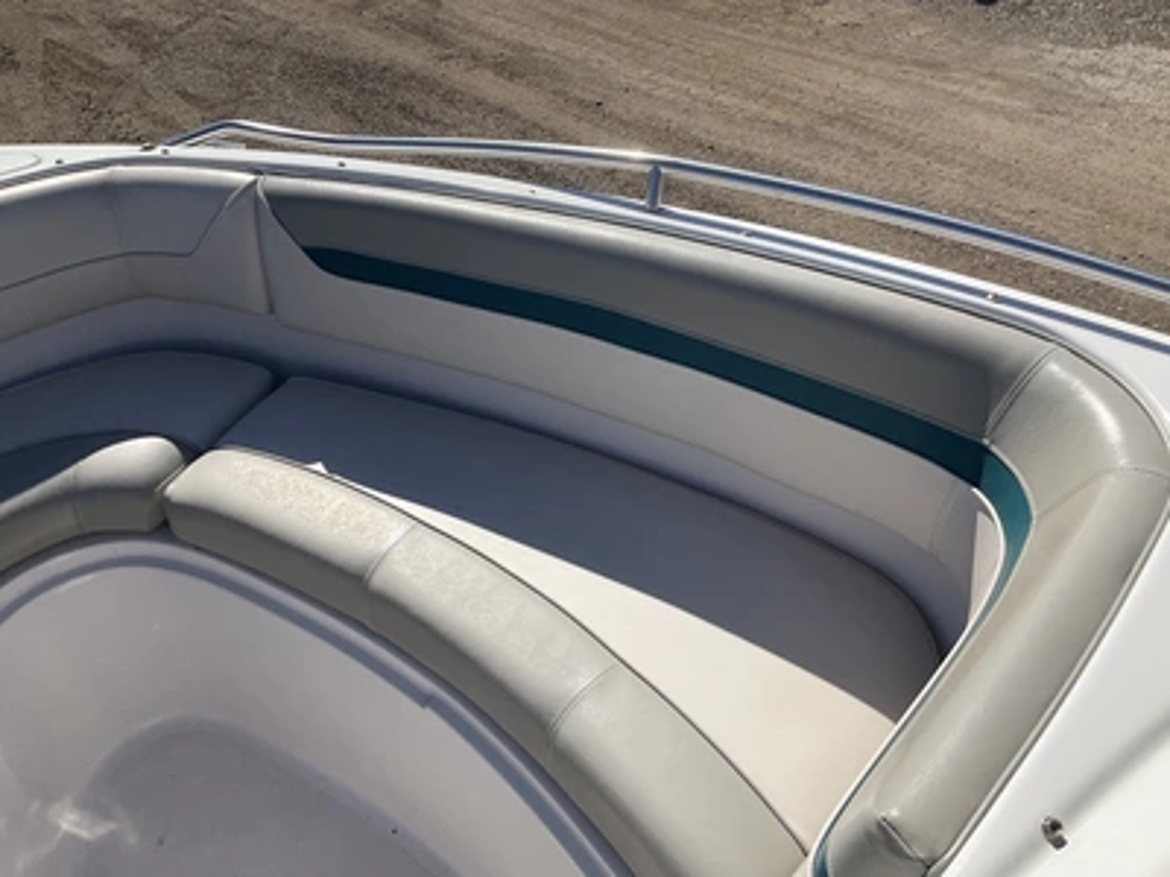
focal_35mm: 29
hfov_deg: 61.7
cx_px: 585
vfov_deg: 48.2
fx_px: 980
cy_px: 438
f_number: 1.8
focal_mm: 3
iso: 25
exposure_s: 1/3125
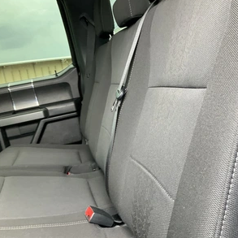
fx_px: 272
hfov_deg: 46.9
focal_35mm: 35
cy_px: 118
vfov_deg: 47.2
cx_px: 144
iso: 125
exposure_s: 1/60
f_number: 1.8
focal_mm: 3
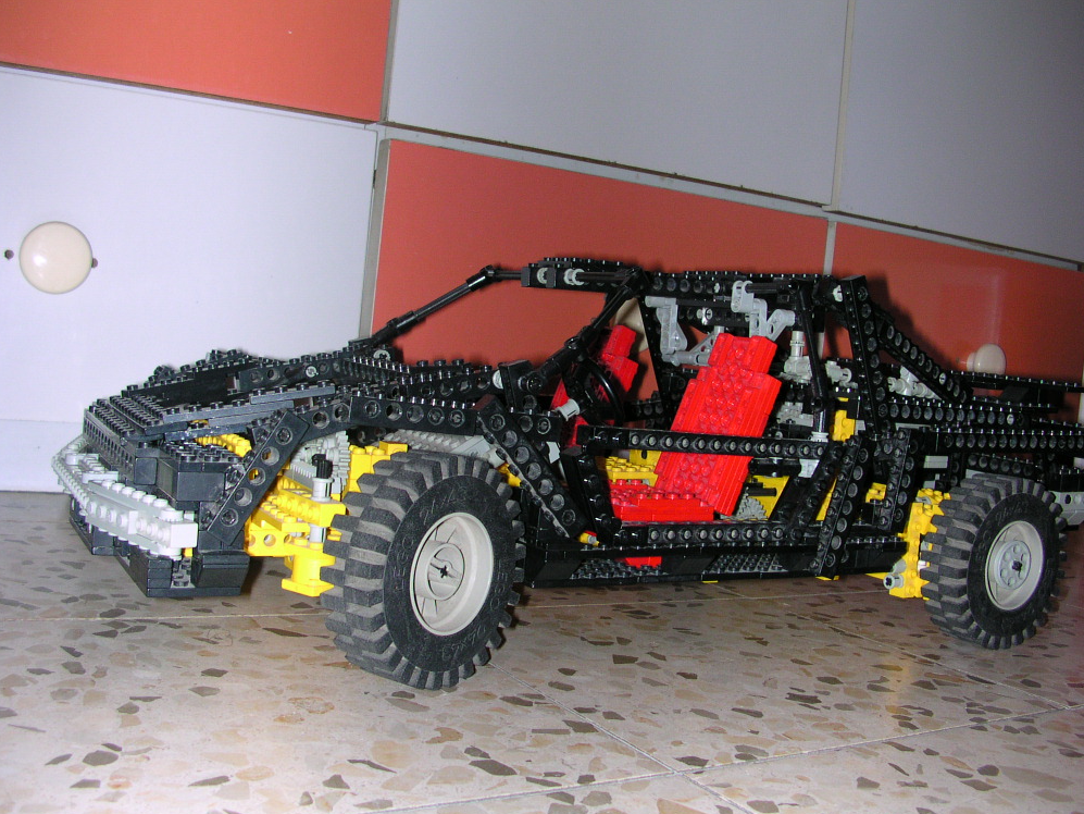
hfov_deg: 49.0
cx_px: 553
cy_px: 411
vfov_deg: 37.7
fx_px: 1190
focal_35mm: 38
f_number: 2.7
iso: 100
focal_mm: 5.6
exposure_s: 1/60
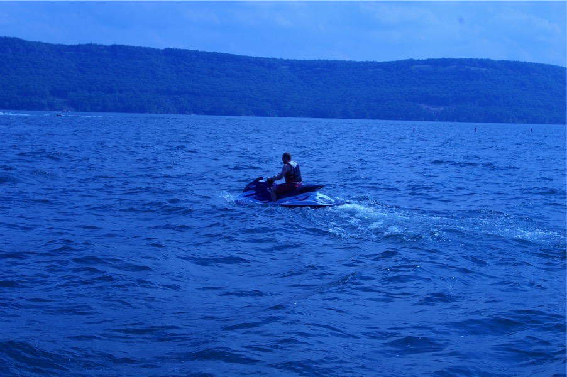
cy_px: 188
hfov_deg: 37.9
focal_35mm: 52
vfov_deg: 25.7
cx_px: 284
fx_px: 826
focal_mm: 35
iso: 200
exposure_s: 1/500
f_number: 9.5
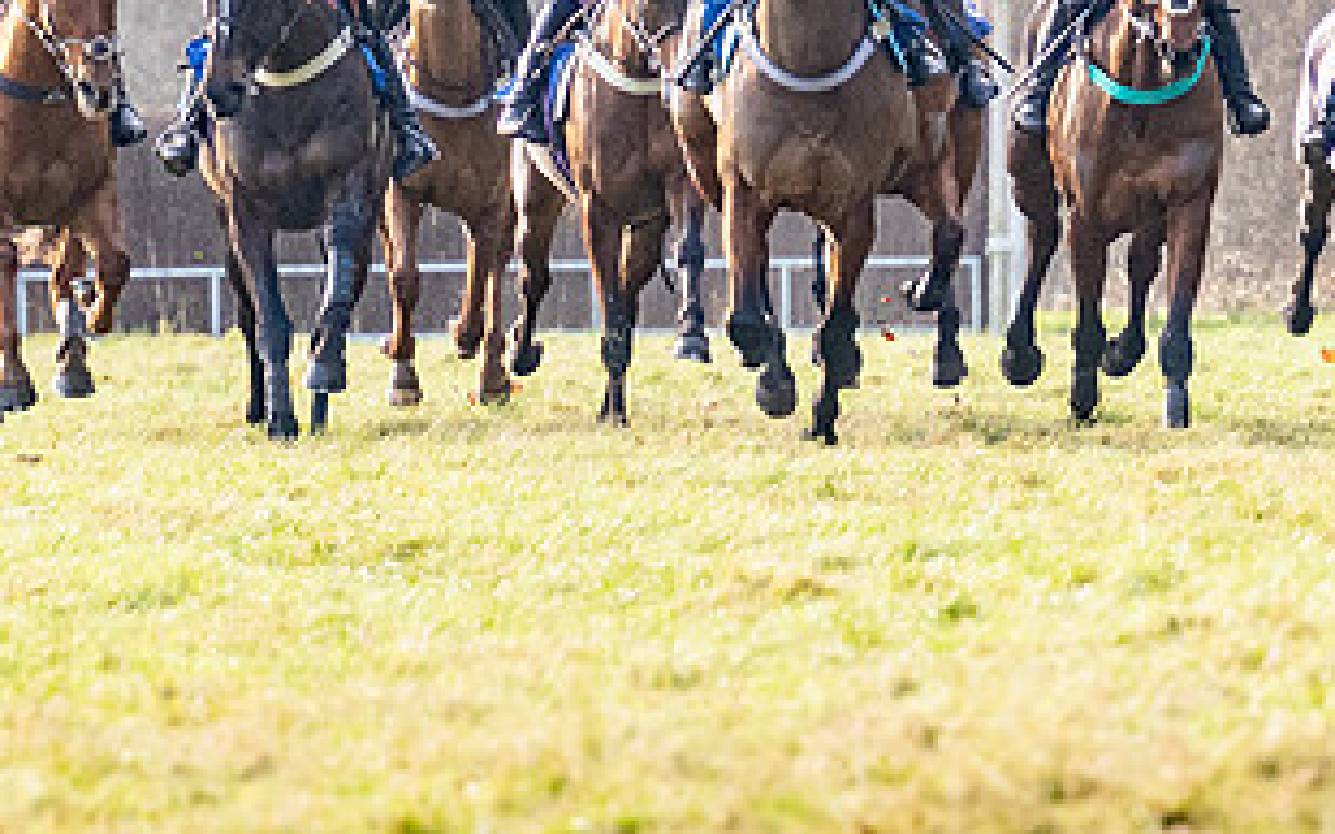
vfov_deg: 1.6
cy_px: -42
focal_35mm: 833
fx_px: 30302
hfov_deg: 2.5
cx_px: 1499
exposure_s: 1/2500
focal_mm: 195
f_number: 4
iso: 800
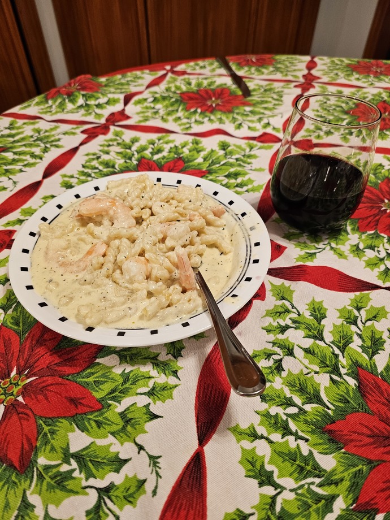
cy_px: 260
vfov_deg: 73.9
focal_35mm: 23
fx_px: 346
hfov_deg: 58.9
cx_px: 195
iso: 250
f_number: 1.7
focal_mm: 6.3
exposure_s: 1/120
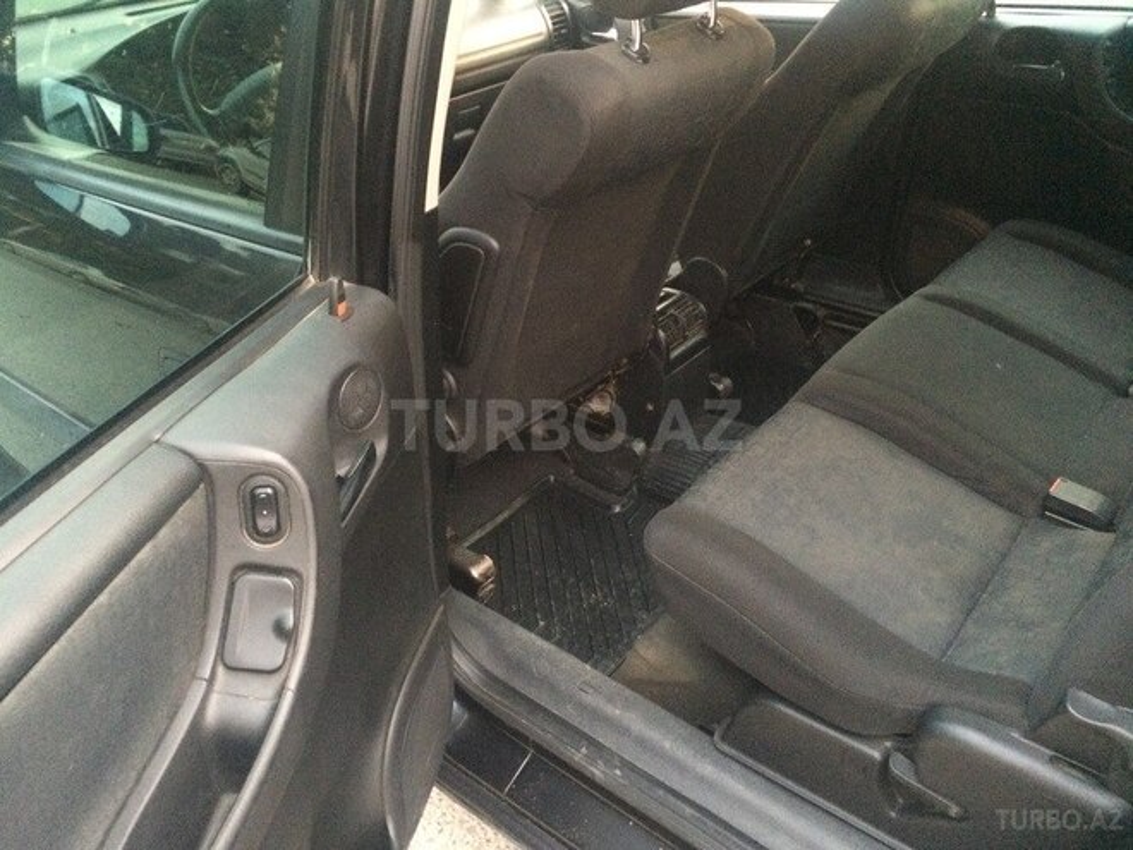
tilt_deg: -32.3
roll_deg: +3.8
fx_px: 949
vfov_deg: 48.2
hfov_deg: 61.7
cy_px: 425
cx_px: 566
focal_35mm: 29
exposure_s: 1/17
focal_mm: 4.15
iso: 400
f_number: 2.2
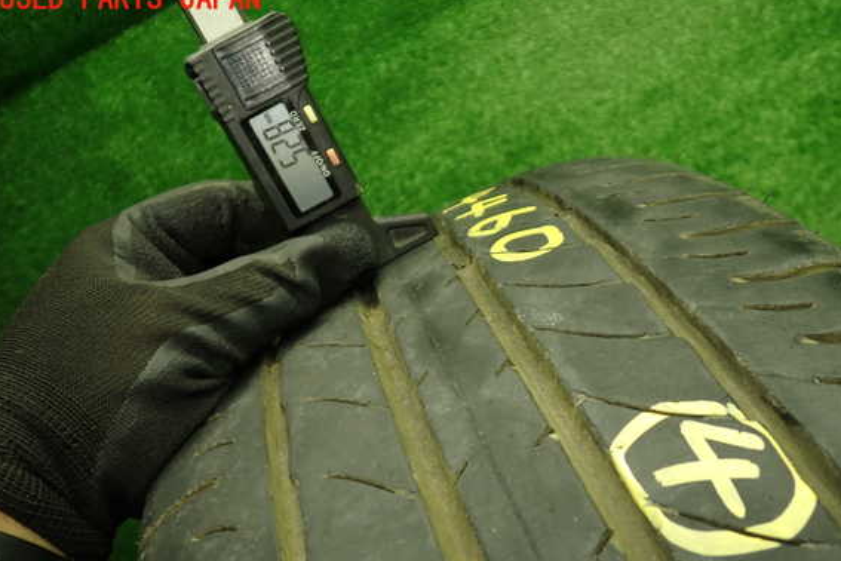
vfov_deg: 39.9
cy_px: 315
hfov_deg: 57.2
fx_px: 771
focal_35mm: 33
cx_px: 436
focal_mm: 5.4
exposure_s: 1/50
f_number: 2.3
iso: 200
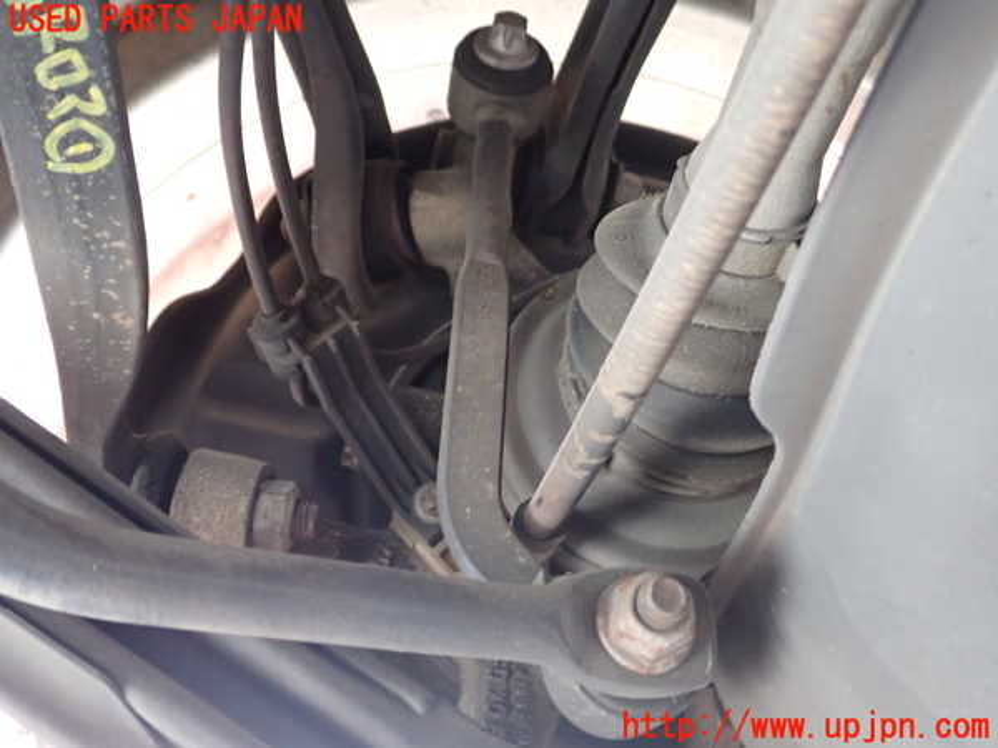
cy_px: 374
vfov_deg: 46.8
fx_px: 865
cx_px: 499
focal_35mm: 30
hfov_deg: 60.0
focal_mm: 5.4
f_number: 2.3
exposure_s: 1/30
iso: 800
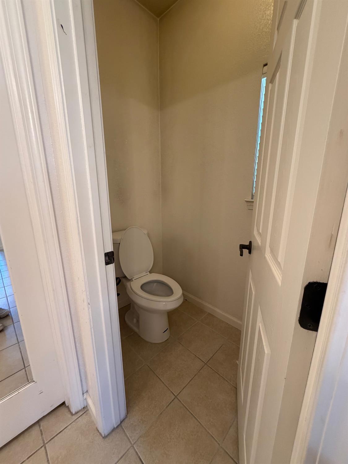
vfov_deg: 102.0
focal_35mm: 14
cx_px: 174
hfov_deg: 85.7
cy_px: 232
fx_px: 188
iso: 320
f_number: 2.2
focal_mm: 2.22
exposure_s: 1/120
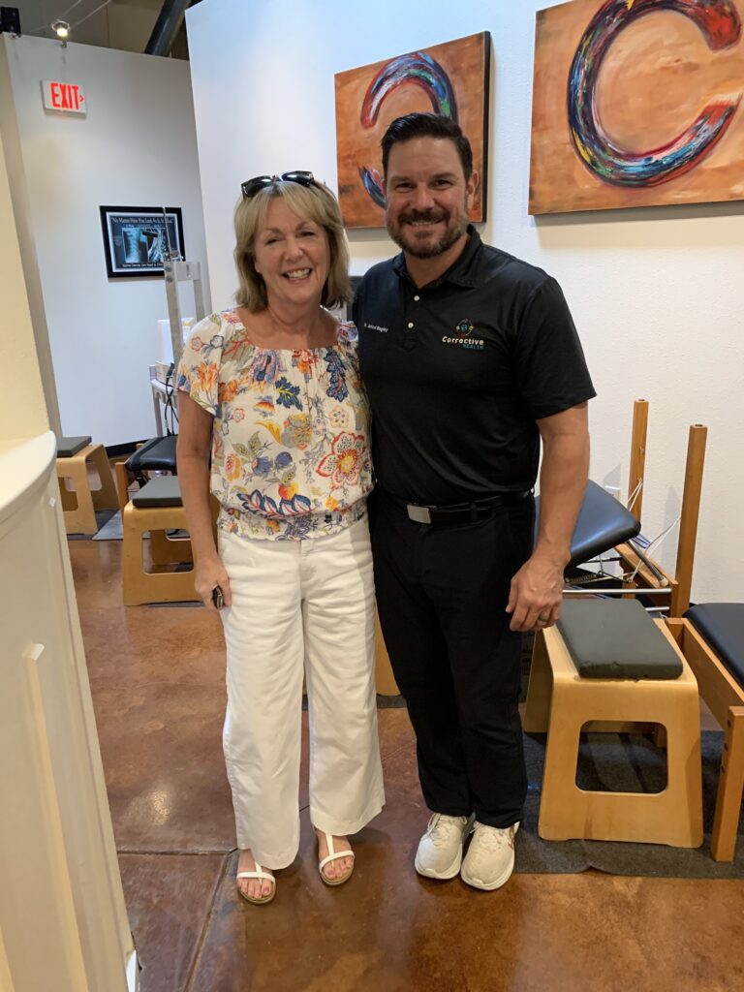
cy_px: 496
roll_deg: +2.5
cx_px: 372
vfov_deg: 67.3
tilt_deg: -16.9
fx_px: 745
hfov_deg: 53.1
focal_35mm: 26
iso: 400
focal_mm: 4.25
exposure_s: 1/40
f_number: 1.8
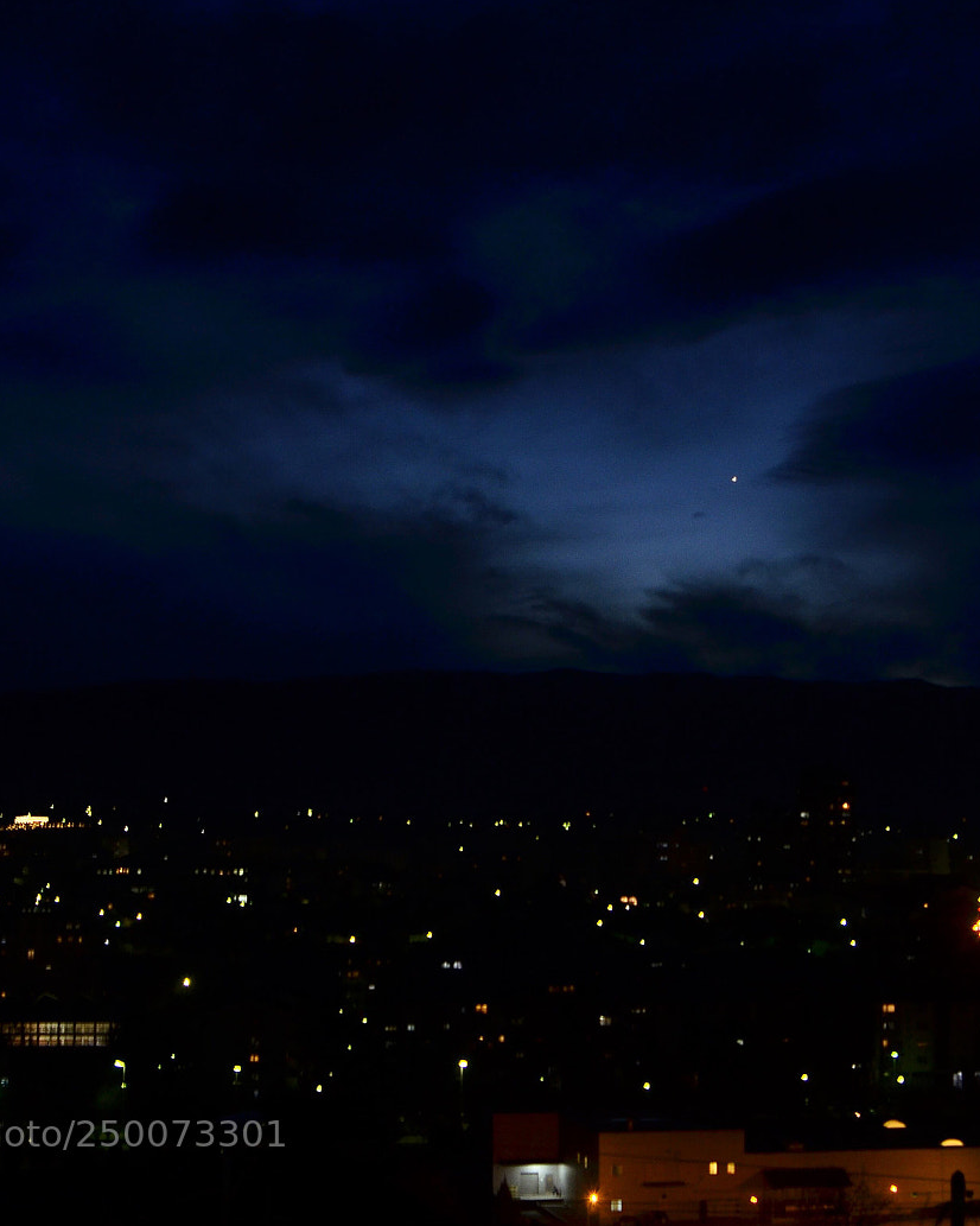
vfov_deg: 25.7
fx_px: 2684
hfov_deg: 20.7
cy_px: 599
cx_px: 615
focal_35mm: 74
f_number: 5
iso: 320
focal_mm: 34
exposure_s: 1/10
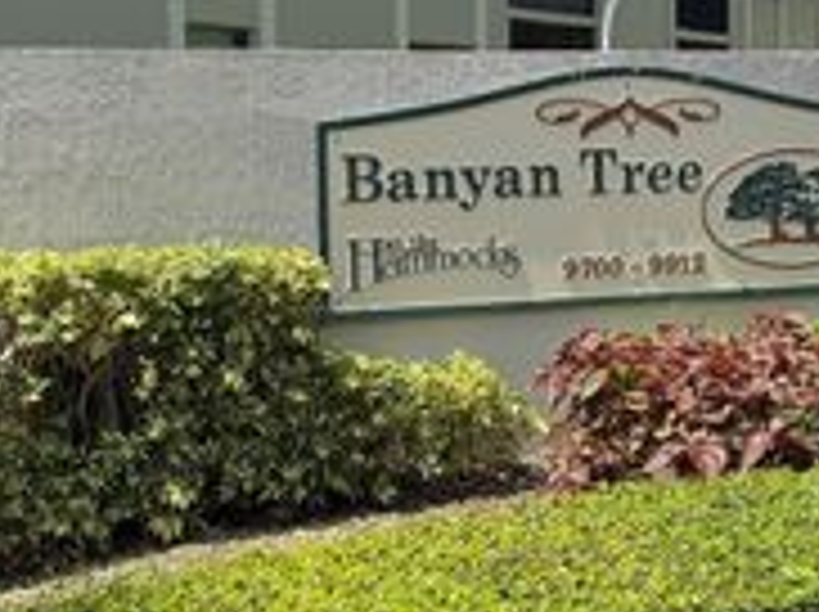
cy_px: 155
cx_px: 572
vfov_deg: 22.0
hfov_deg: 29.1
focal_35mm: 66
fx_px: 1559
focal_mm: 6.76
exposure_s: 1/3425
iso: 80
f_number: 1.78
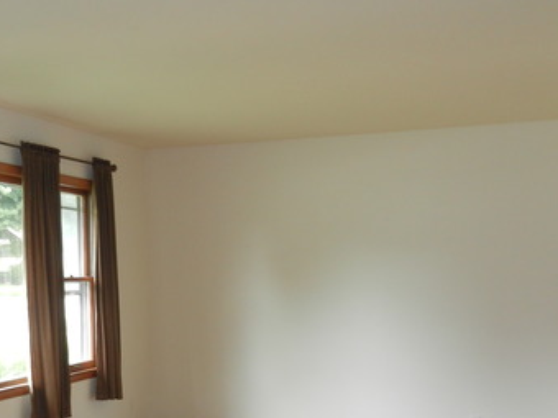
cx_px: 205
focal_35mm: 47
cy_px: 392
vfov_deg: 29.4
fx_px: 758
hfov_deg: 40.1
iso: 160
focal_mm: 4.5
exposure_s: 1/40
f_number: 3.5
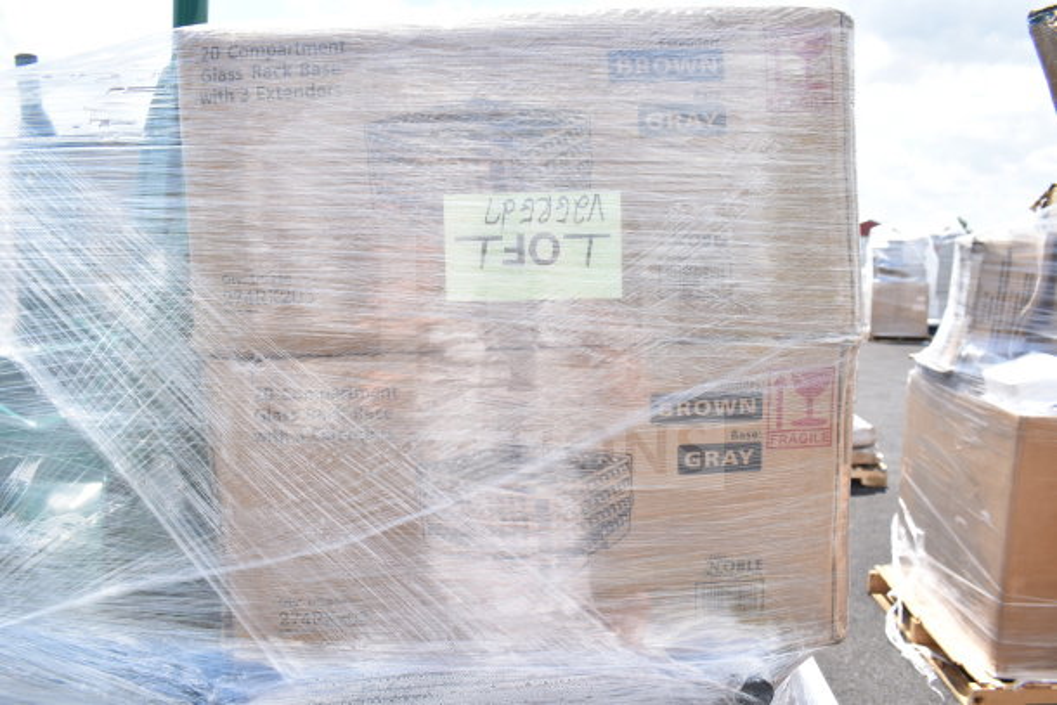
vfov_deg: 48.0
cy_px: 352
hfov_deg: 67.4
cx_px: 528
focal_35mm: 27
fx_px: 793
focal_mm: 18
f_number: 7.1
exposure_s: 1/320
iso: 200
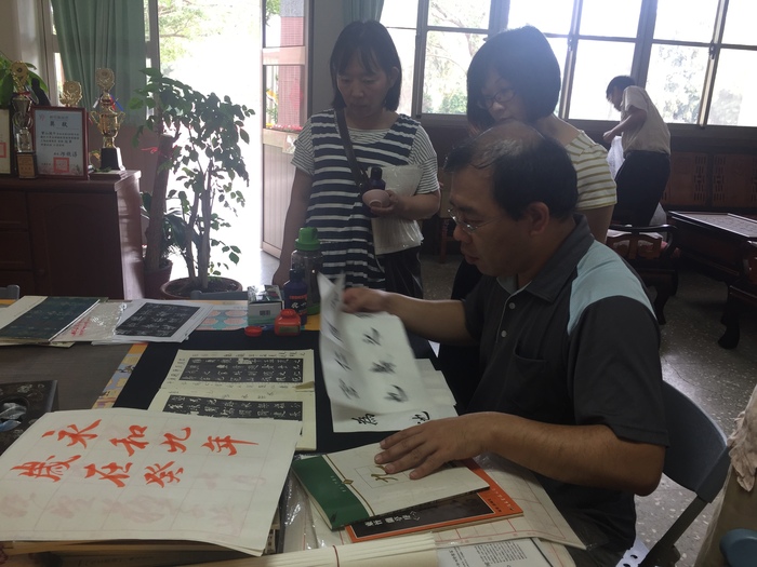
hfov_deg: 61.7
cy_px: 284
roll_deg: -4.8
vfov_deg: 48.2
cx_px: 378
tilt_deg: -15.4
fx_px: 634
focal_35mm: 29
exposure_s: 1/40
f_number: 2.2
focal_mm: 4.15
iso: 32
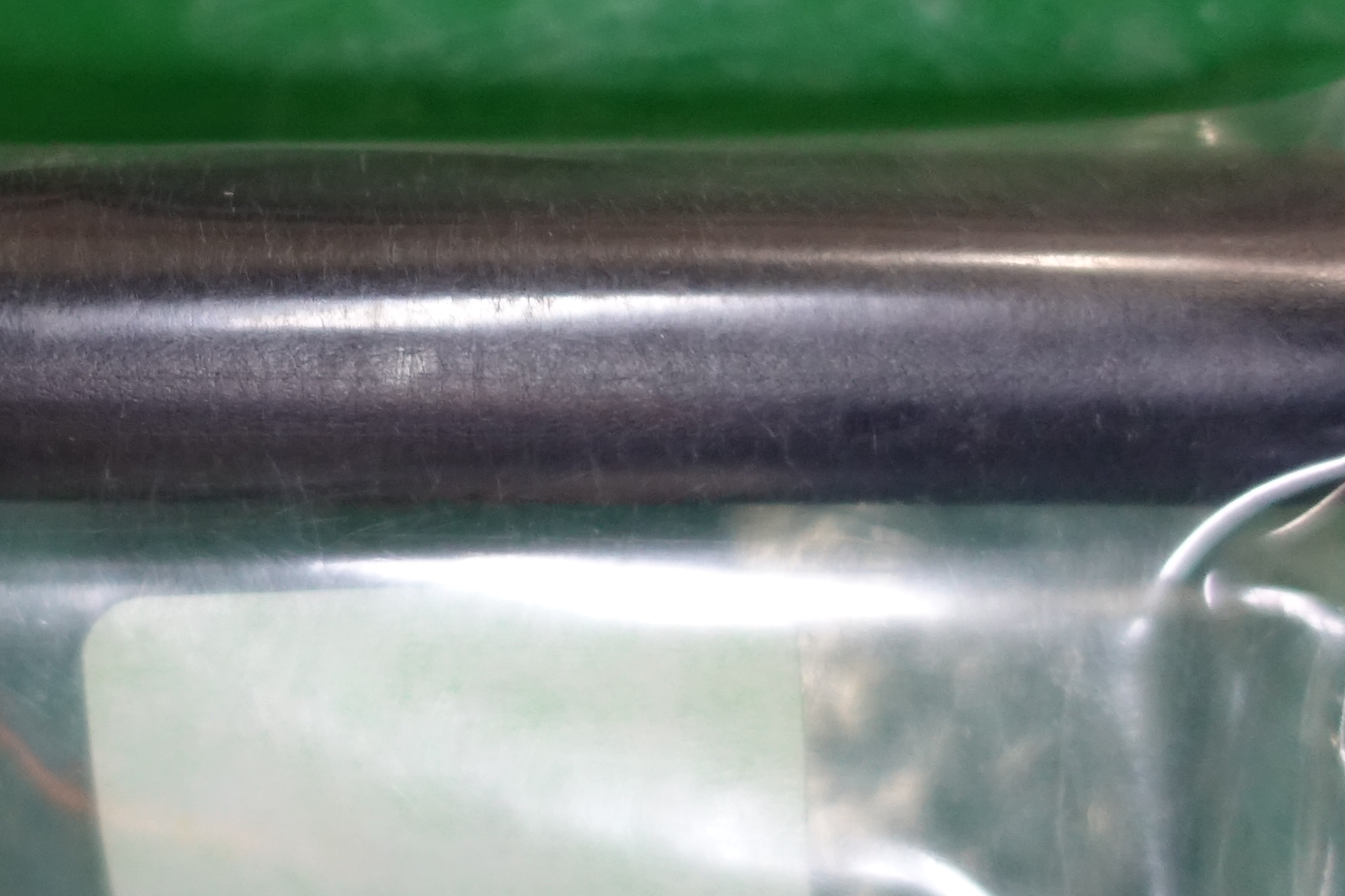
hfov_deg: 26.8
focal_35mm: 74
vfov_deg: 18.3
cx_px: 266
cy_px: 254
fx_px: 2764
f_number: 1.8
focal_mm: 8.8
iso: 500
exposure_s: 1/30
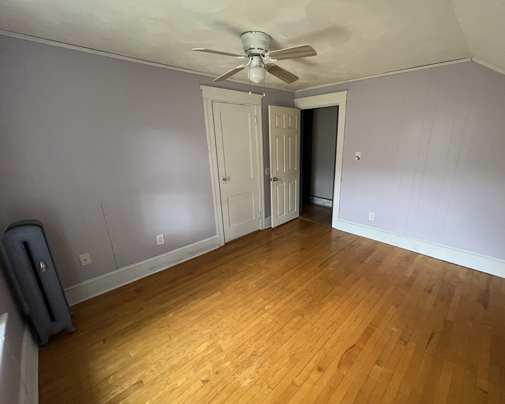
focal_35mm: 14
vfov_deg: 87.9
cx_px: 278
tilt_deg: -17.8
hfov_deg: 100.4
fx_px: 209
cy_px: 206
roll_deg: +1.3
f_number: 1.8
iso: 320
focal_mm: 1.57
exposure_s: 1/60
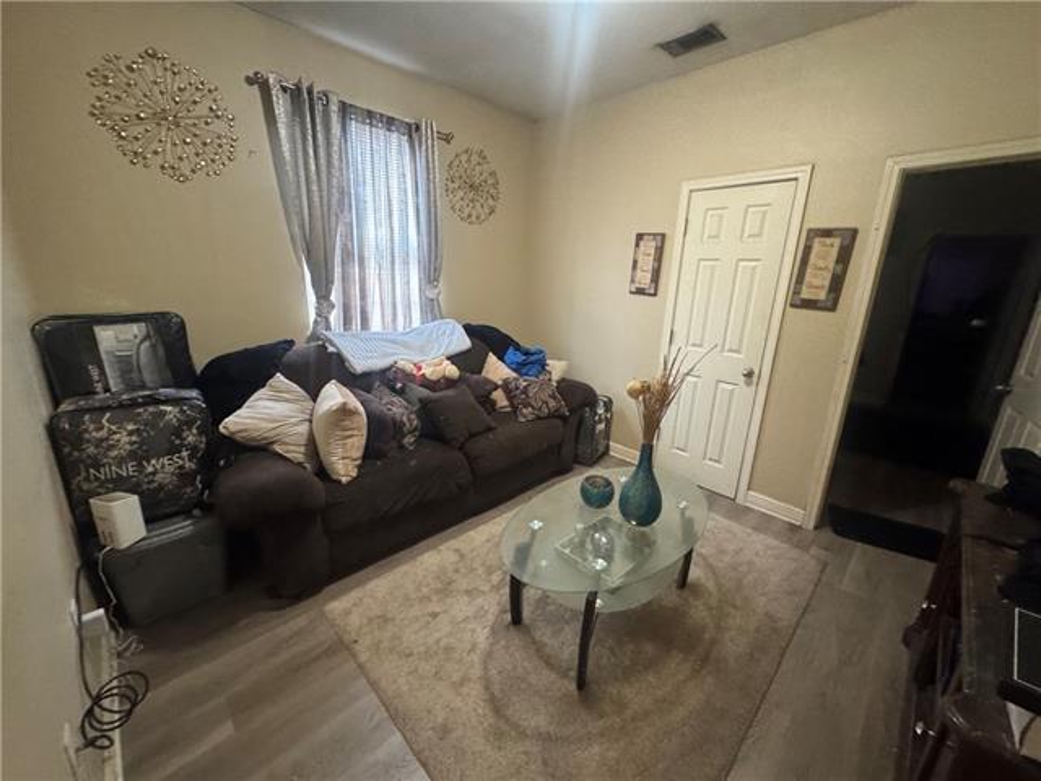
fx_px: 421
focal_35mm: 14
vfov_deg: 85.7
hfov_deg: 102.1
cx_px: 520
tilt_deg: -17.3
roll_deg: -0.9
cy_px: 390
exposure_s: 1/60
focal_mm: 2.22
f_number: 2.2
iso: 1000
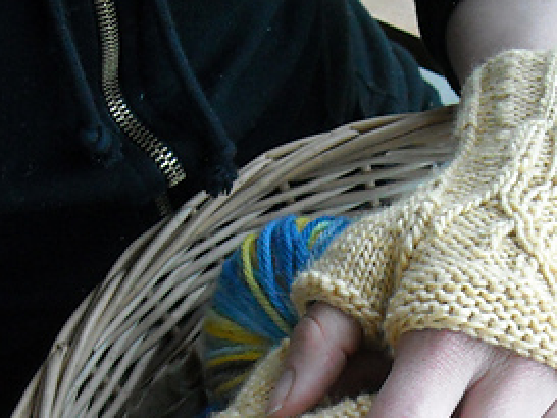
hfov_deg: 23.8
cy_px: 479
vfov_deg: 17.3
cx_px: 351
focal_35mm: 82
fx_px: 1320
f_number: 2.8
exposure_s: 1/168
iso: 400
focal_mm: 5.7
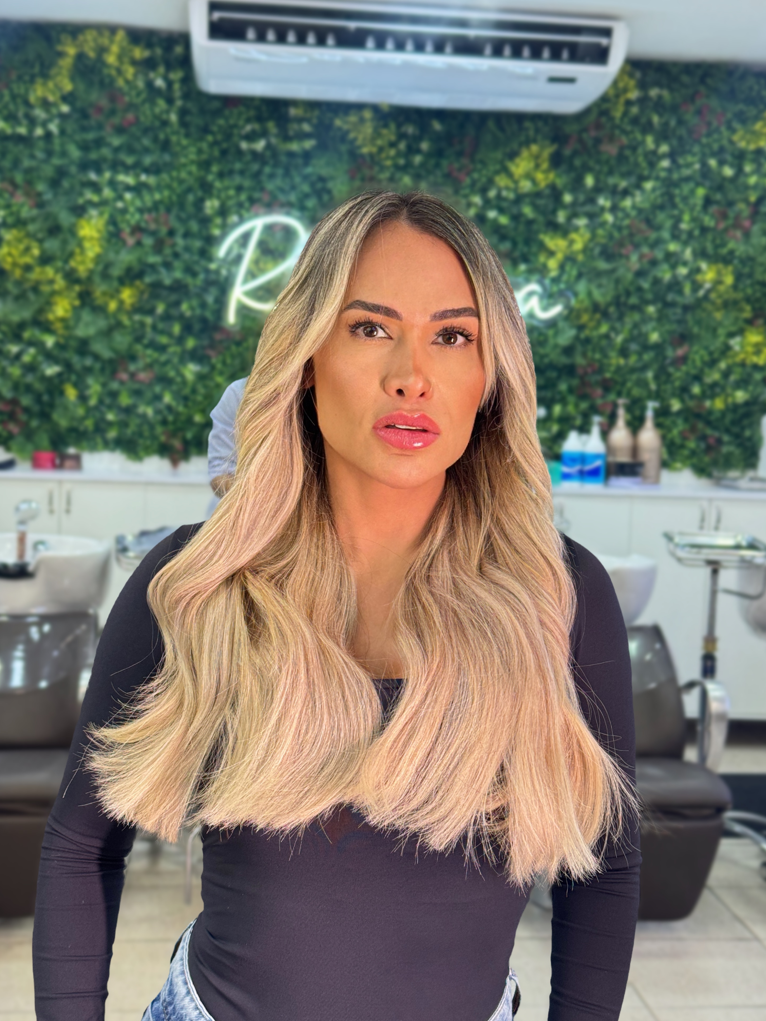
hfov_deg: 29.1
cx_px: 380
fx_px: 1475
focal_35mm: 50
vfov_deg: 38.2
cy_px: 518
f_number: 1.78
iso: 100
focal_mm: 6.76
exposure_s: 1/60
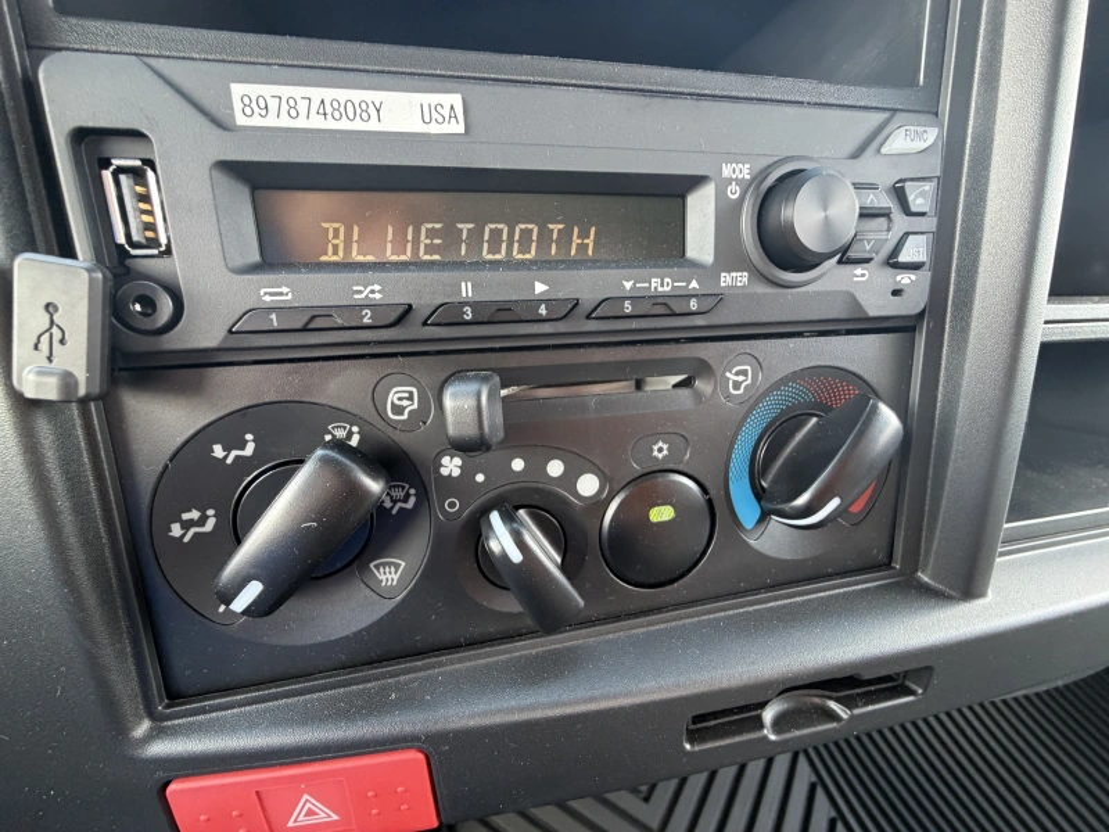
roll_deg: -0.9
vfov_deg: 85.7
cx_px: 554
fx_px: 449
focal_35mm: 14
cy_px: 416
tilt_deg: -33.1
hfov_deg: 102.1
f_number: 2.2
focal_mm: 2.22
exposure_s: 1/102
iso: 320
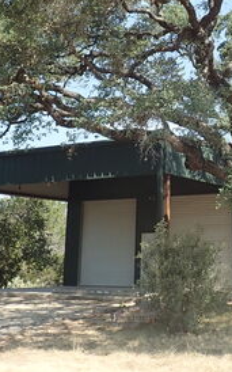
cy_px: 95
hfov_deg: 20.5
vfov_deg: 32.4
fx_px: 628
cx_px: 205
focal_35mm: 62
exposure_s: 1/500
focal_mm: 4.5
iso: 100
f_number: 2.8
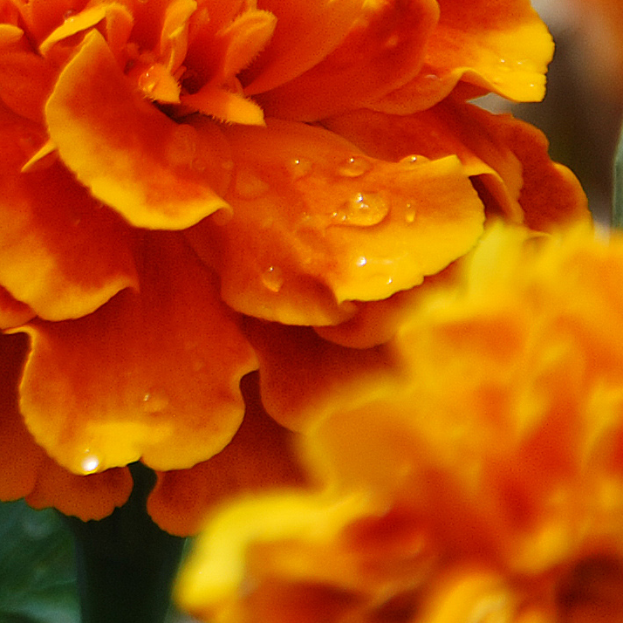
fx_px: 35246
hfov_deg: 1.0
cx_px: 23
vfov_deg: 1.0
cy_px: 17
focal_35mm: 1731
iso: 100
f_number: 6.3
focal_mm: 250
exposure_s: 1/320
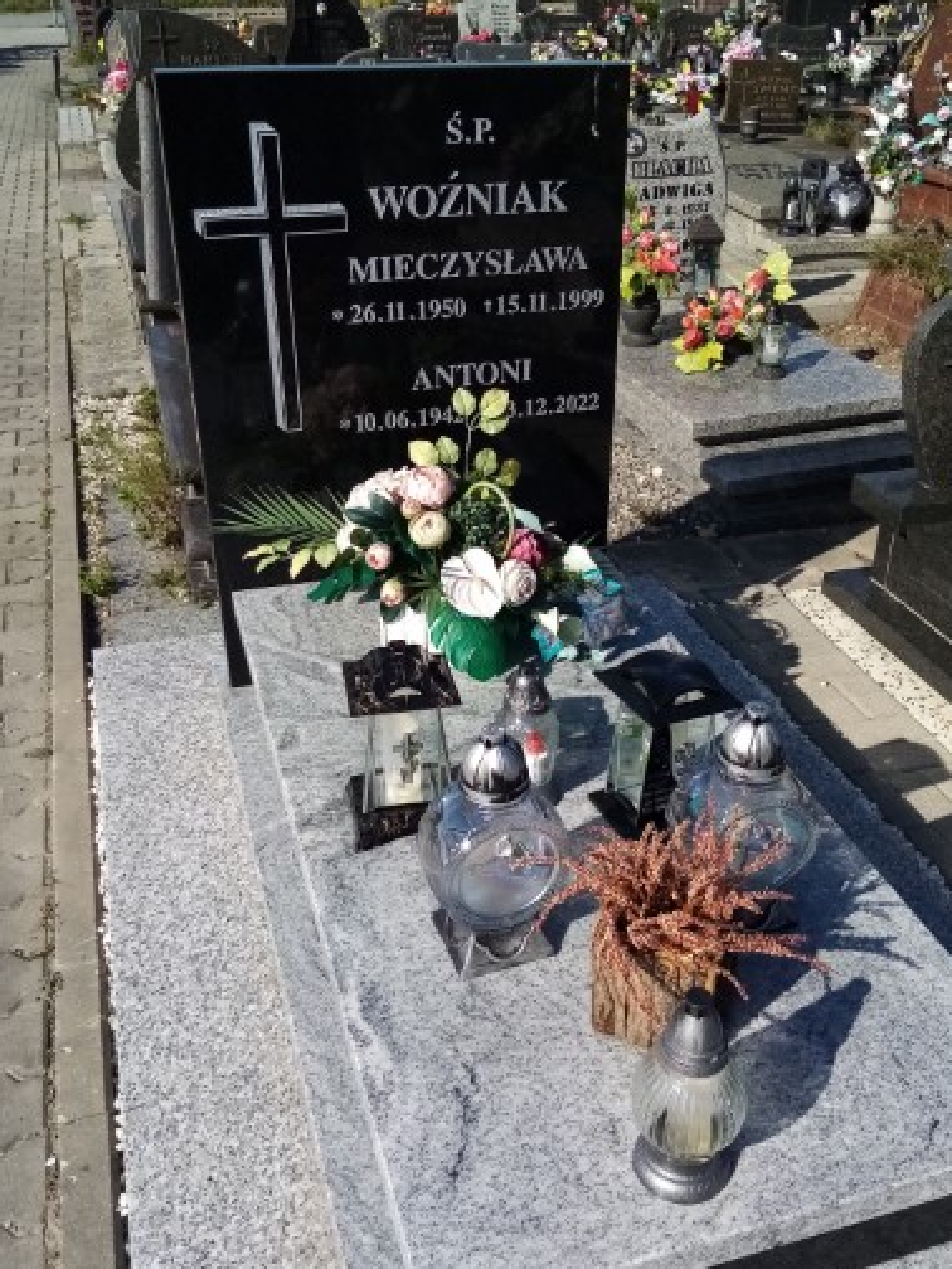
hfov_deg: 42.9
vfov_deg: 55.3
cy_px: 660
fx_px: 1210
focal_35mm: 33
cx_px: 521
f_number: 1.8
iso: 112
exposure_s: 1/2392
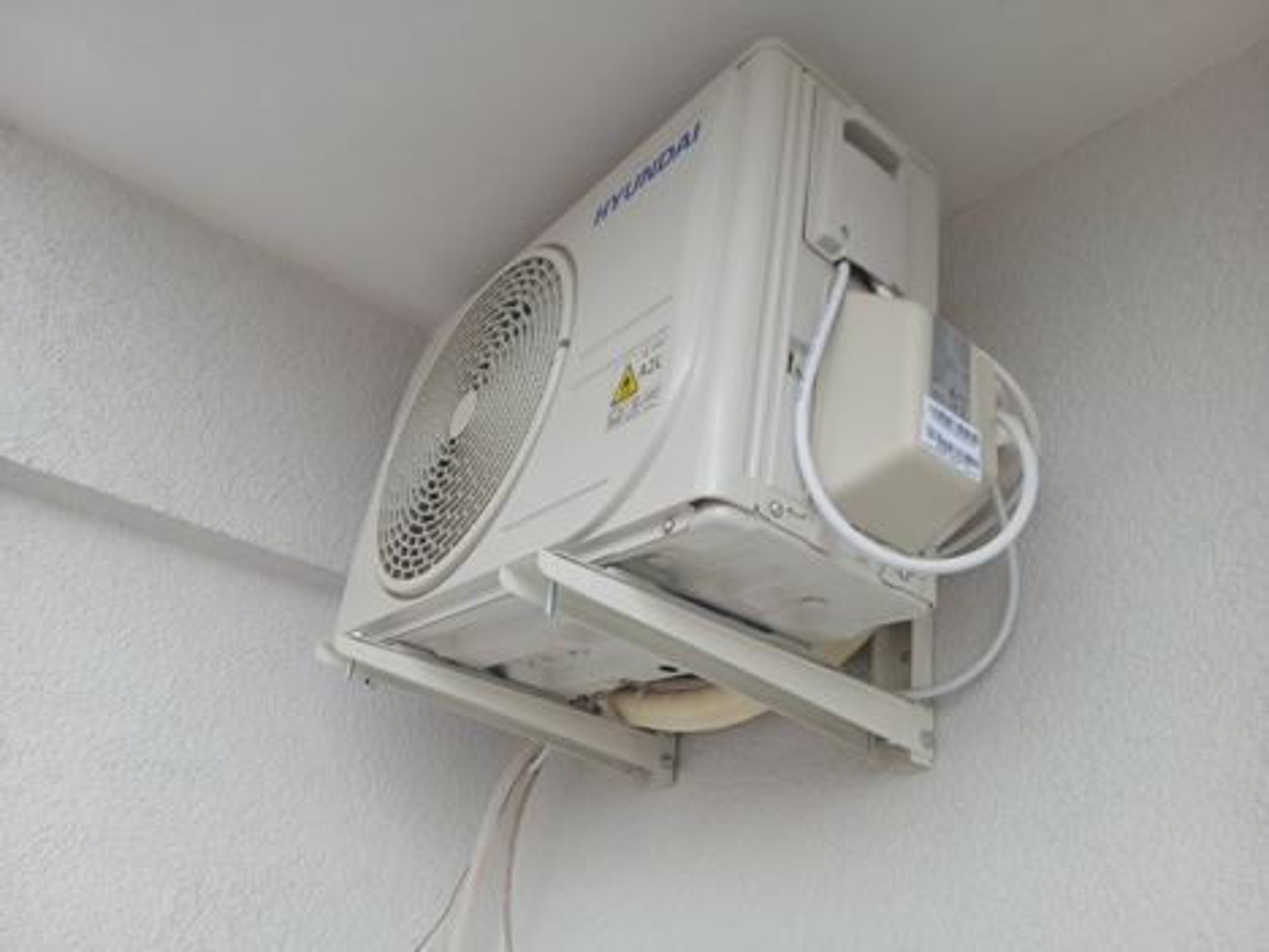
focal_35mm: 26
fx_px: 953
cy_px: 476
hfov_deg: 67.3
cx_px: 634
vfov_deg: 53.1
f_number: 1.8
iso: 40
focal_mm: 3.98
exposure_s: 1/50
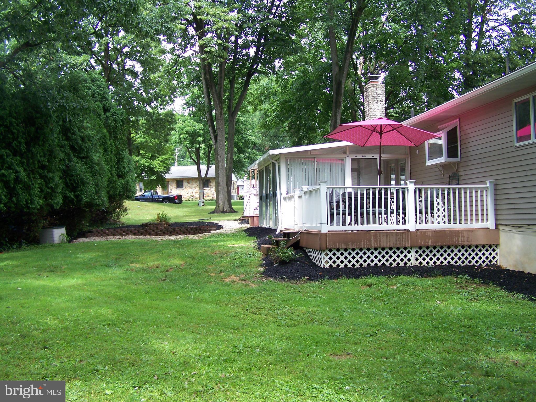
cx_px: 268
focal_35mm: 38
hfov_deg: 49.0
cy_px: 201
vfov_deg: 37.7
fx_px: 588
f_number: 2.8
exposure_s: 1/100
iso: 64
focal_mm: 6.3
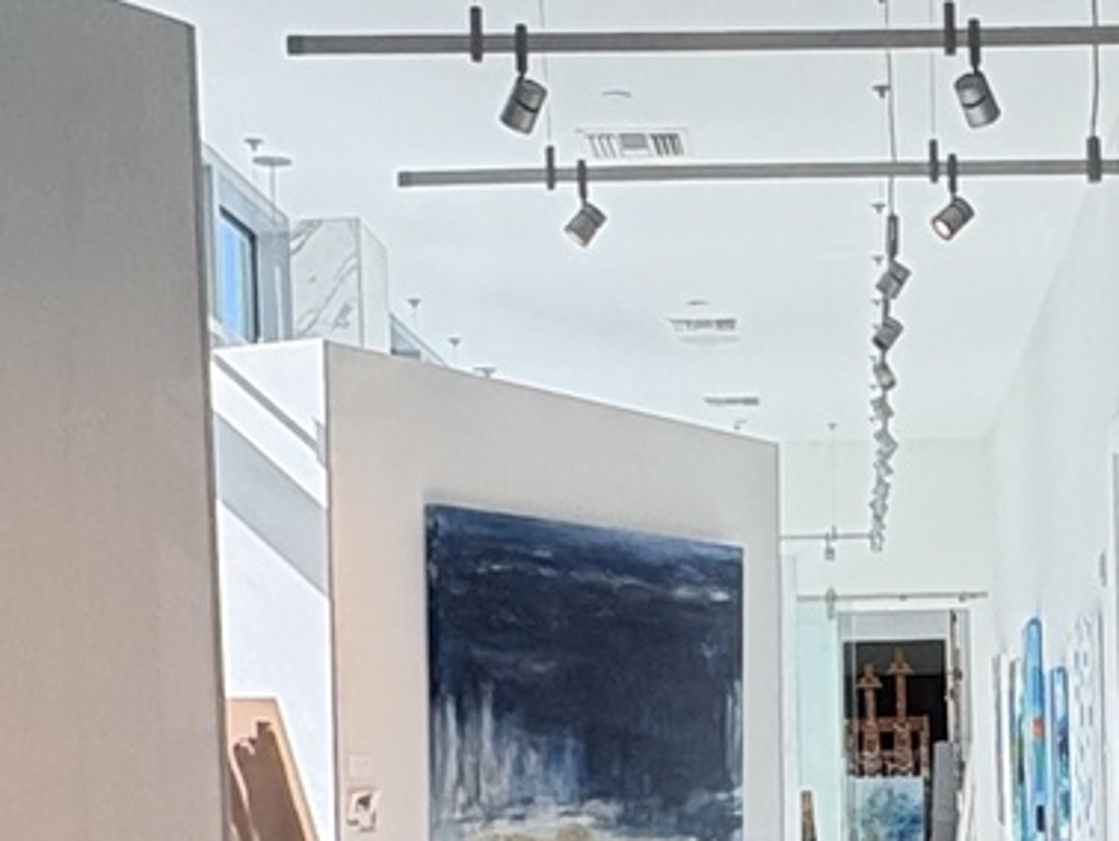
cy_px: 823
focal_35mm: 74
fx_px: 2394
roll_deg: +2.1
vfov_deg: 19.4
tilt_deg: -1.1
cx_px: 962
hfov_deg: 25.6
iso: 64
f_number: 2.2
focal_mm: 2.22
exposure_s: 1/361
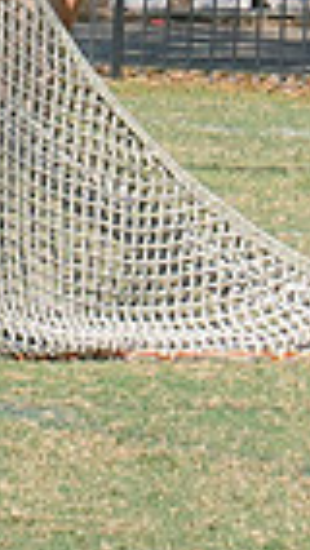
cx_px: -493
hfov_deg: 1.3
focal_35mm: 951
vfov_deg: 2.3
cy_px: -57
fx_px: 13881
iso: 250
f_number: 5.6
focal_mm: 70
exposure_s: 1/1250
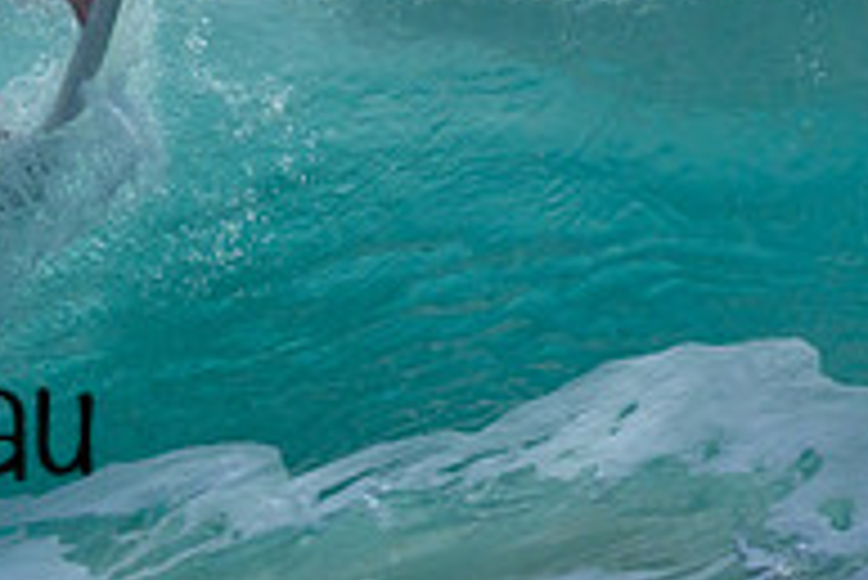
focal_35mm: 2819
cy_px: 408
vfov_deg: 0.5
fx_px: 68018
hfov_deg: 0.7
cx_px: -158
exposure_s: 1/2000
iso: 1400
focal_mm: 800
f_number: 6.3
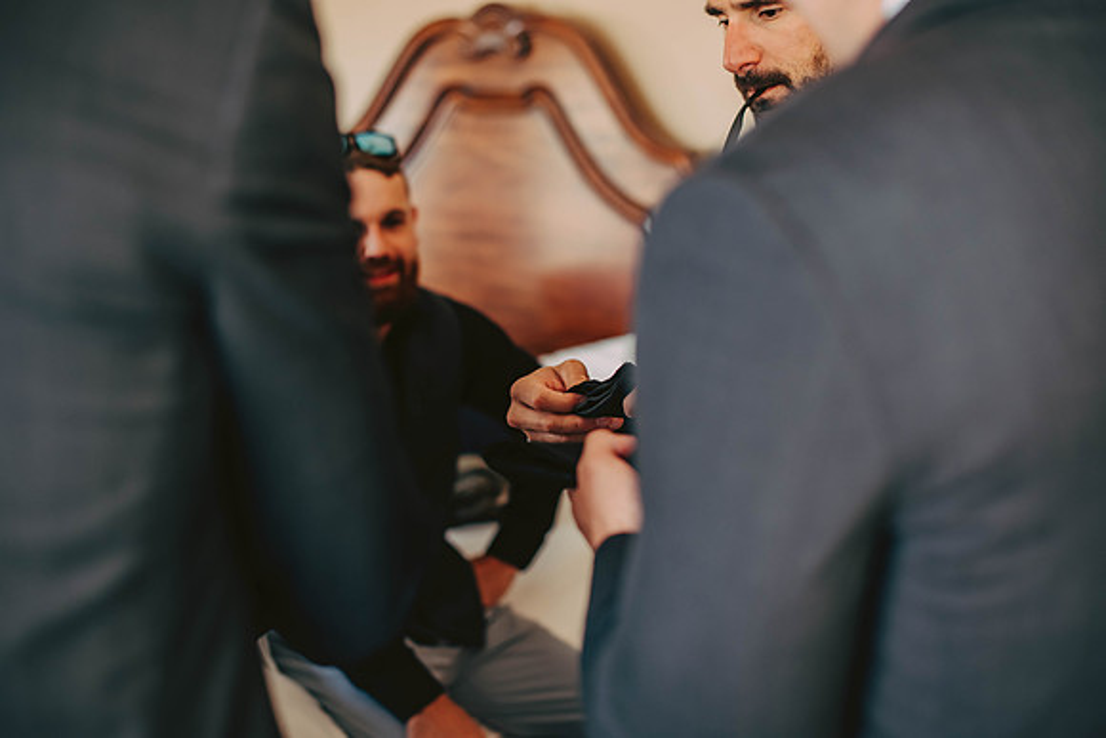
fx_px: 1536
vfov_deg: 27.0
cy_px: 369
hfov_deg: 39.6
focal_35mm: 50
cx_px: 553
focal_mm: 50
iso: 500
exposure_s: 1/160
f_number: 2
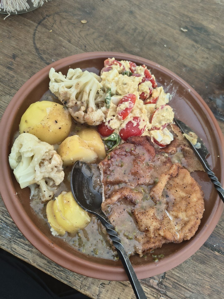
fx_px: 207
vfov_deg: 71.6
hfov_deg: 56.8
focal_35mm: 24
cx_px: 112
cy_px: 150
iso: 268
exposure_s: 1/100
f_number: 1.8
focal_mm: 5.56
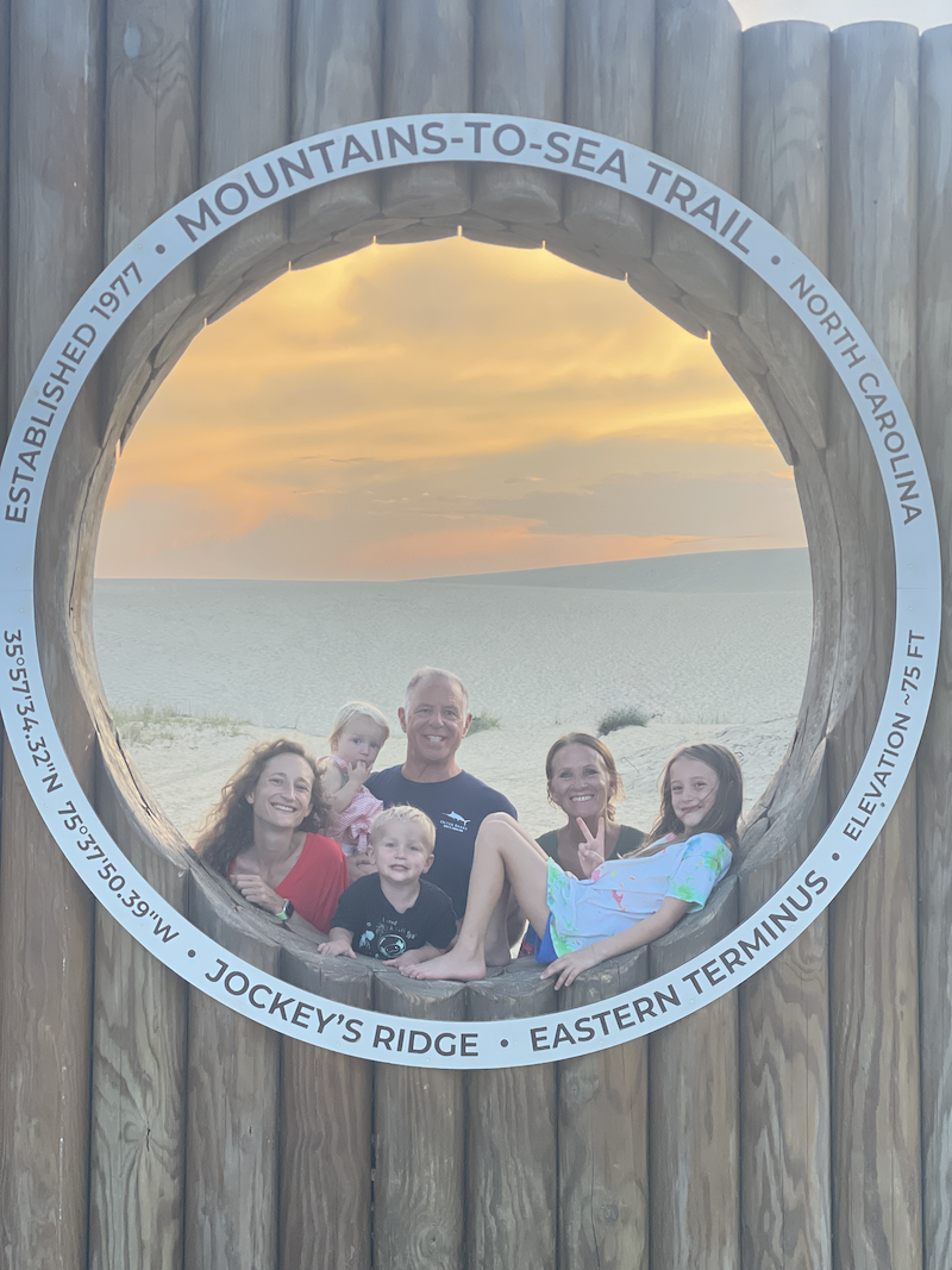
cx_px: 476
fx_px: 2347
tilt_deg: +2.4
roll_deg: -0.6
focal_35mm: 64
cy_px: 635
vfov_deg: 30.3
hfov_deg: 22.9
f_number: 2.2
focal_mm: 7.5
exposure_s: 1/121
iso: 100
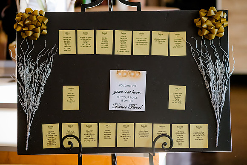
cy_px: 84
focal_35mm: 109
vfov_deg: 12.6
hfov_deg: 18.8
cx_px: 123
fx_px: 746
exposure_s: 1/400
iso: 2500
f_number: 2.8
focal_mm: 105
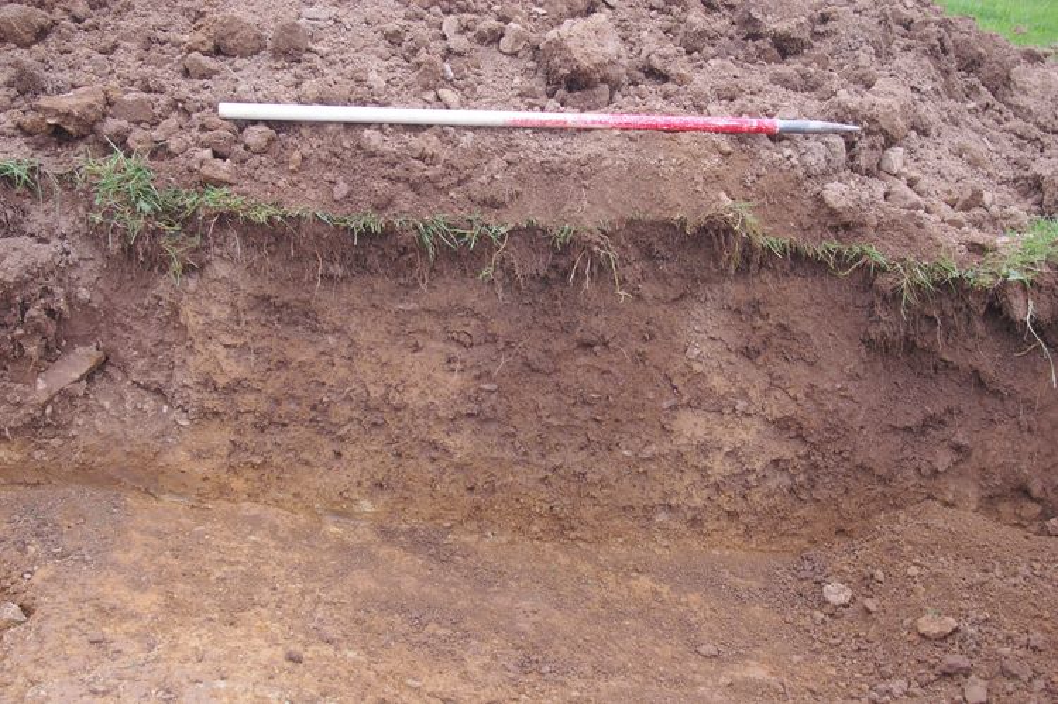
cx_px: 529
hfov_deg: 42.3
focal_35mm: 46
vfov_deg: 28.9
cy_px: 352
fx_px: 1366
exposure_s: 1/30
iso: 400
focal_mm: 31
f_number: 5.6
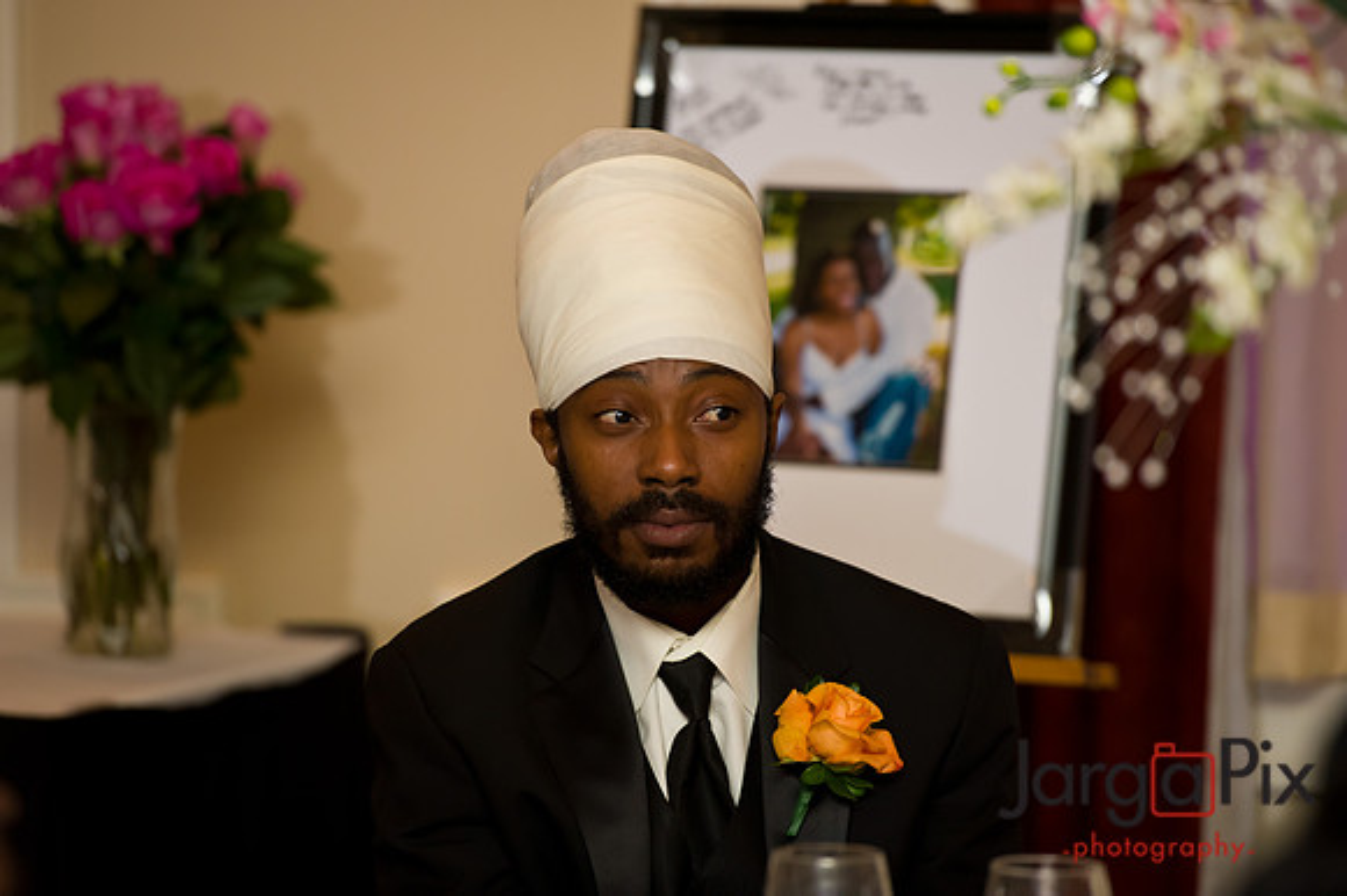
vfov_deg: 6.9
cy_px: 448
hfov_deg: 10.3
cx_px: 674
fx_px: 7479
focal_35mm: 200
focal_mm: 200
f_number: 3.2
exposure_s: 1/125
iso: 1600
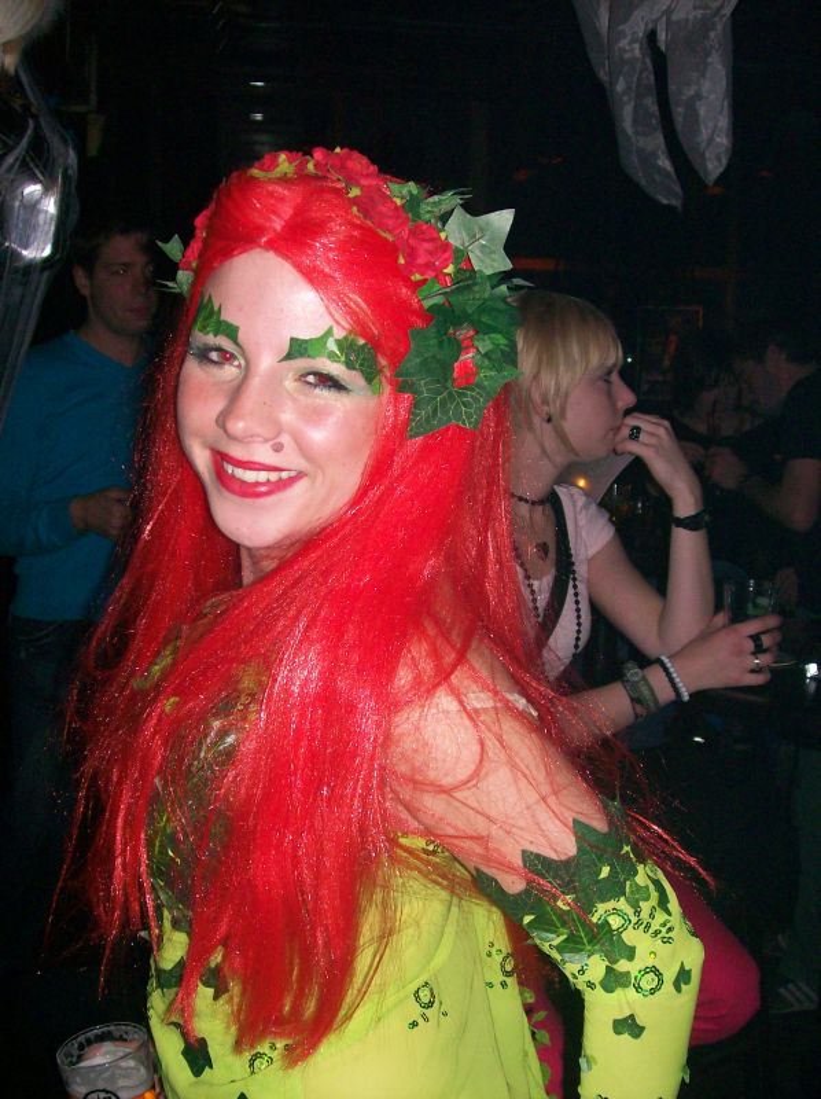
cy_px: 550
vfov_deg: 42.1
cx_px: 410
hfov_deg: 32.1
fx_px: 1426
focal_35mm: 45
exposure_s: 1/73.1
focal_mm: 7.6
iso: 140
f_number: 3
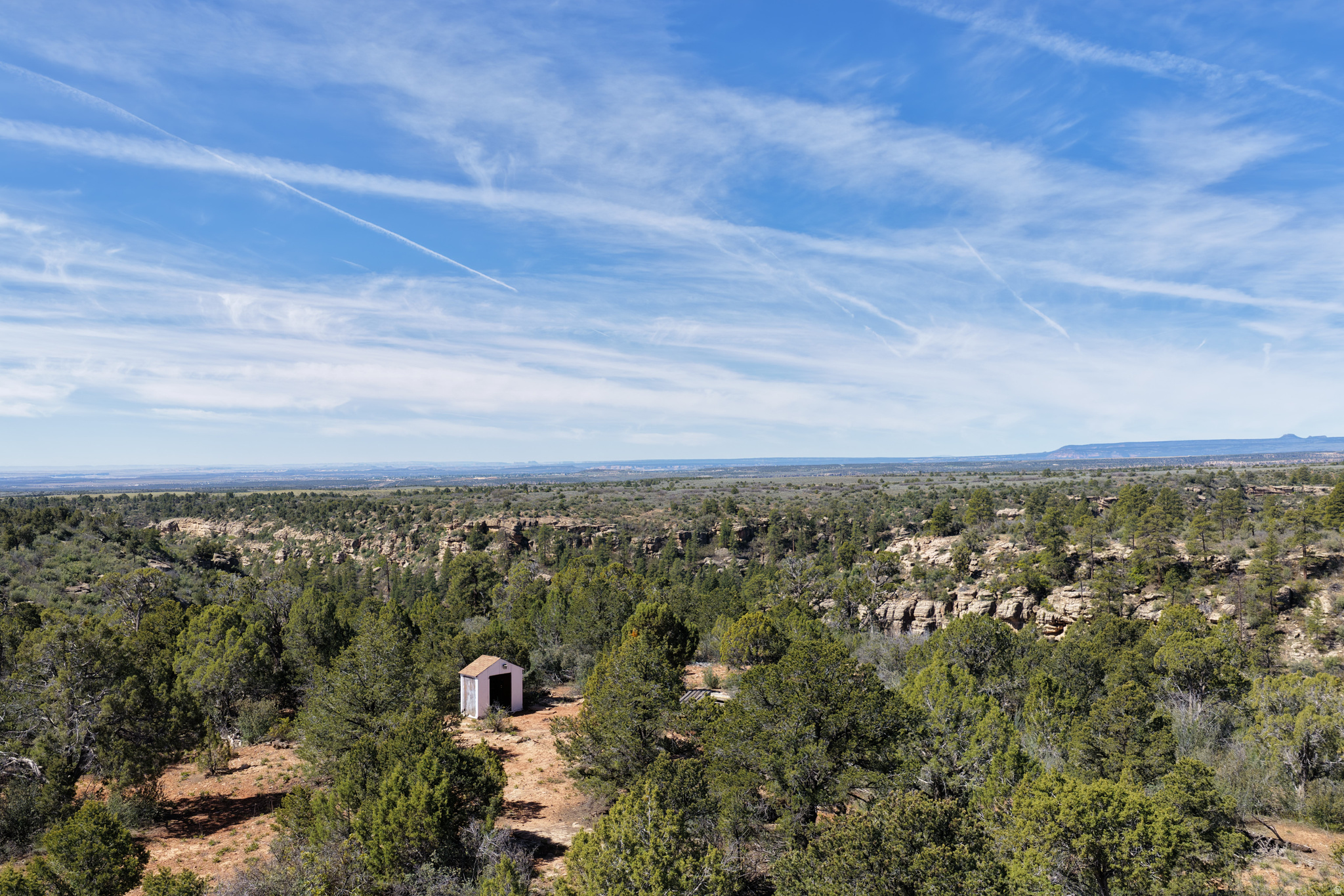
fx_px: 1045
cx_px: 672
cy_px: 448
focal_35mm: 28
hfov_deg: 65.5
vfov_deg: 46.4
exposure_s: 1/1600
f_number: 2.8
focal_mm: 14.45
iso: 200
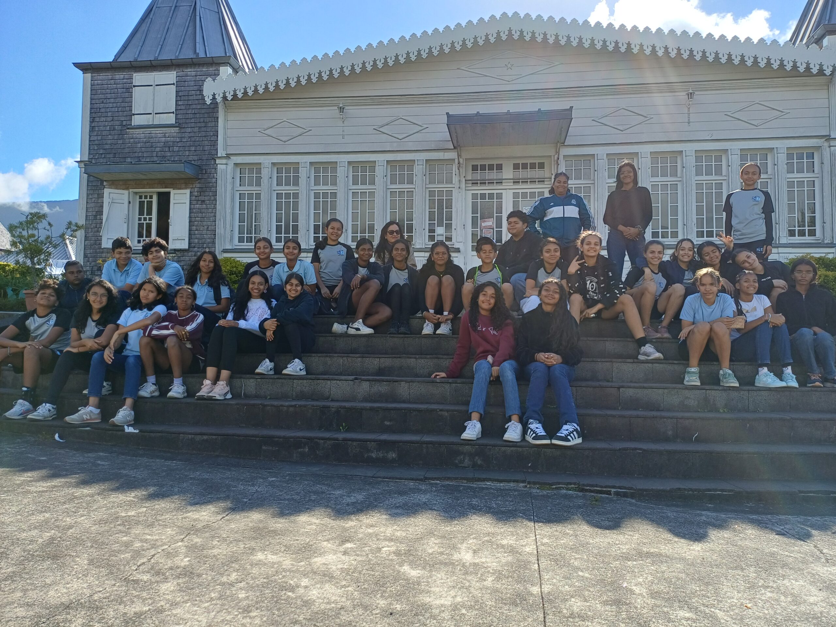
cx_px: 418
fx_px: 604
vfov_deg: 54.9
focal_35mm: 25
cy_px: 314
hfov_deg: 69.4
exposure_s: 1/529
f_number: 1.8
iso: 50
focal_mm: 4.65
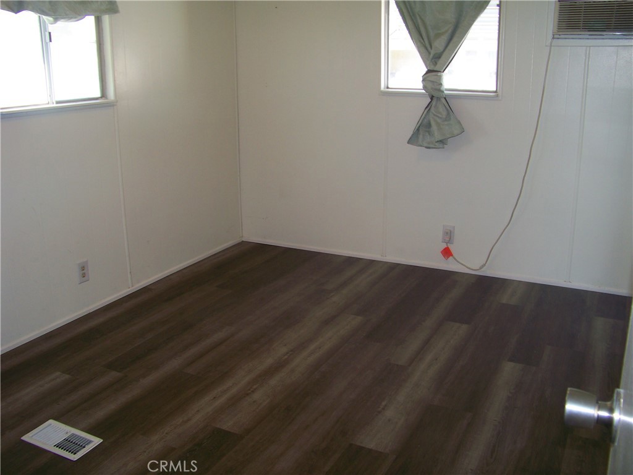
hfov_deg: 55.4
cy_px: 238
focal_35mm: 33
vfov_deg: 42.9
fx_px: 603
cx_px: 316
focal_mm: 5.85
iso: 64
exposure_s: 1/30
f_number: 3.6
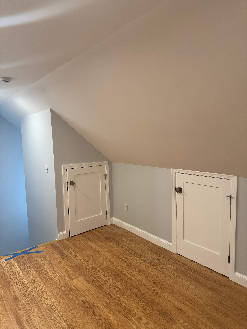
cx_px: 124
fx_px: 228
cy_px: 164
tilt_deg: -7.0
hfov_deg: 56.8
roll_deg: +2.2
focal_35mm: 24
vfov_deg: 71.6
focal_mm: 6.76
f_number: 1.78
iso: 200
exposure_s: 1/120
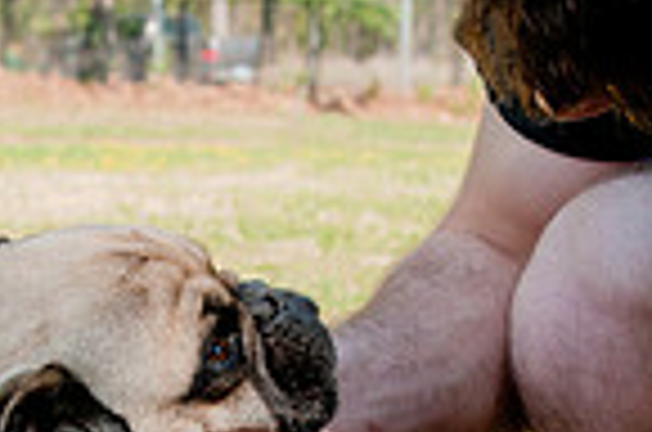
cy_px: 556
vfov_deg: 8.6
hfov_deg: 13.2
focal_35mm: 156
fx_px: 2819
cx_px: 175
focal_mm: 26
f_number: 5
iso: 200
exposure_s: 1/400
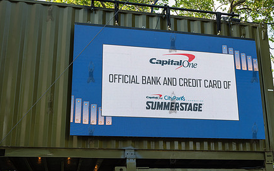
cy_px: 102
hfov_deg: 38.6
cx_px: 173
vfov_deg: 24.8
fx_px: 388
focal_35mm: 52
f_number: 4.5
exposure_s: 1/125
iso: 200
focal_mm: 38
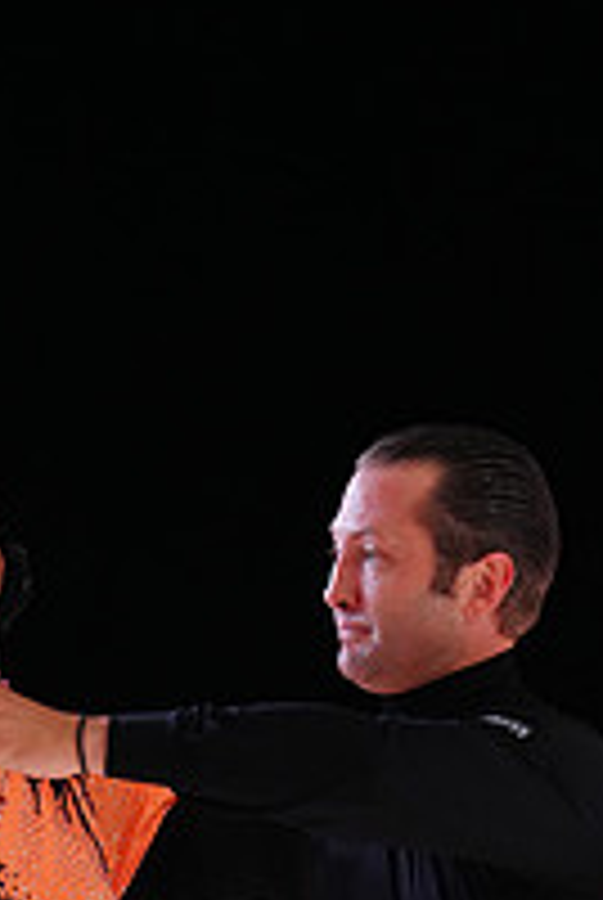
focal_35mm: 536
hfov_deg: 2.6
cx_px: 353
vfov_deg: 3.8
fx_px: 13420
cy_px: 1170
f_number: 2.8
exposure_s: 1/500
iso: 1600
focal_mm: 185
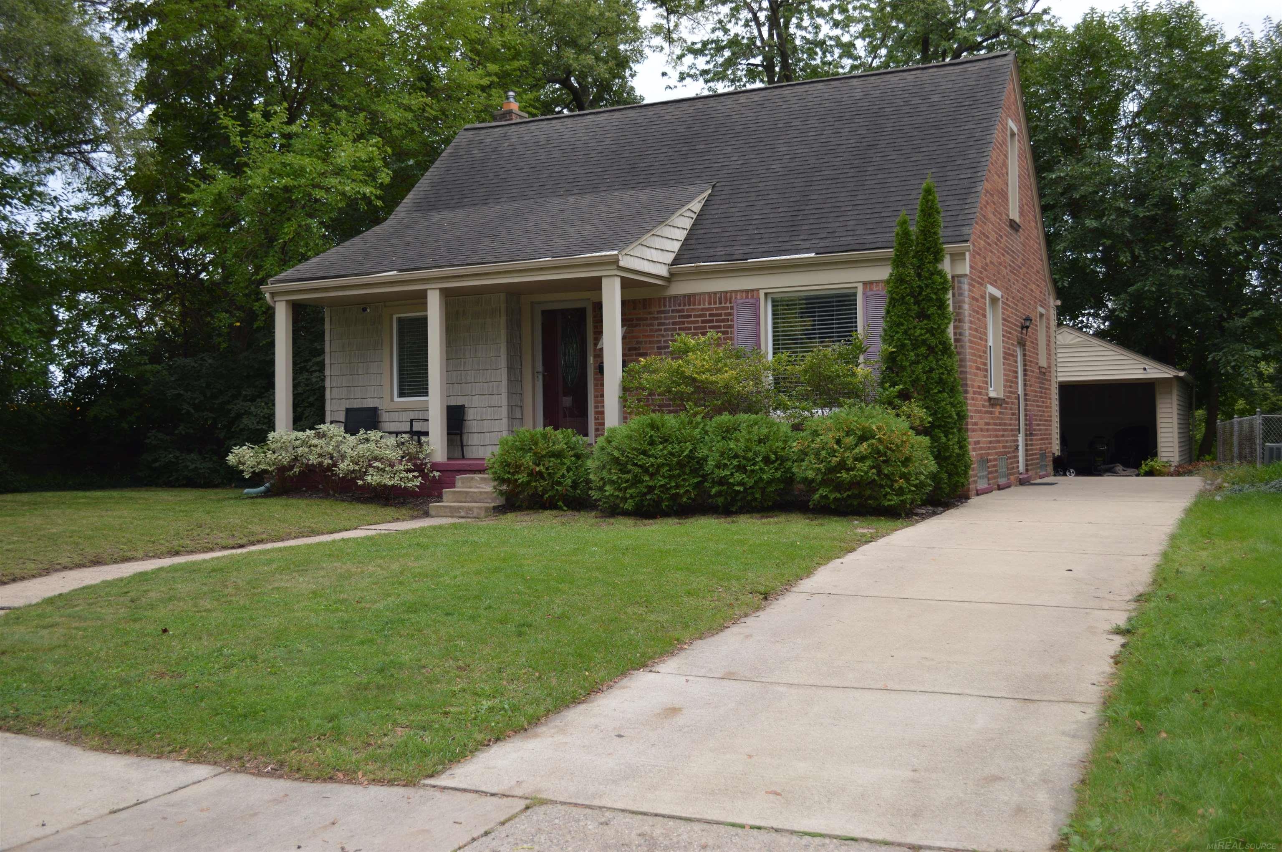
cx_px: 641
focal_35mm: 33
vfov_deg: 39.9
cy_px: 426
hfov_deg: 57.3
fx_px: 1174
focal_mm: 22
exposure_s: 1/125
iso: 125
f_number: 4
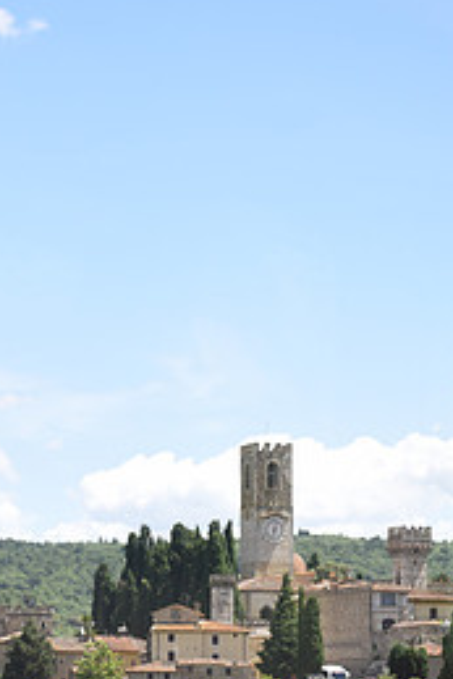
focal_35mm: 168
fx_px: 3167
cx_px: 402
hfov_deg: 8.2
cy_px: 742
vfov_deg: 12.0
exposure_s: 1/320
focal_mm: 75
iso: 280
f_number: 7.1
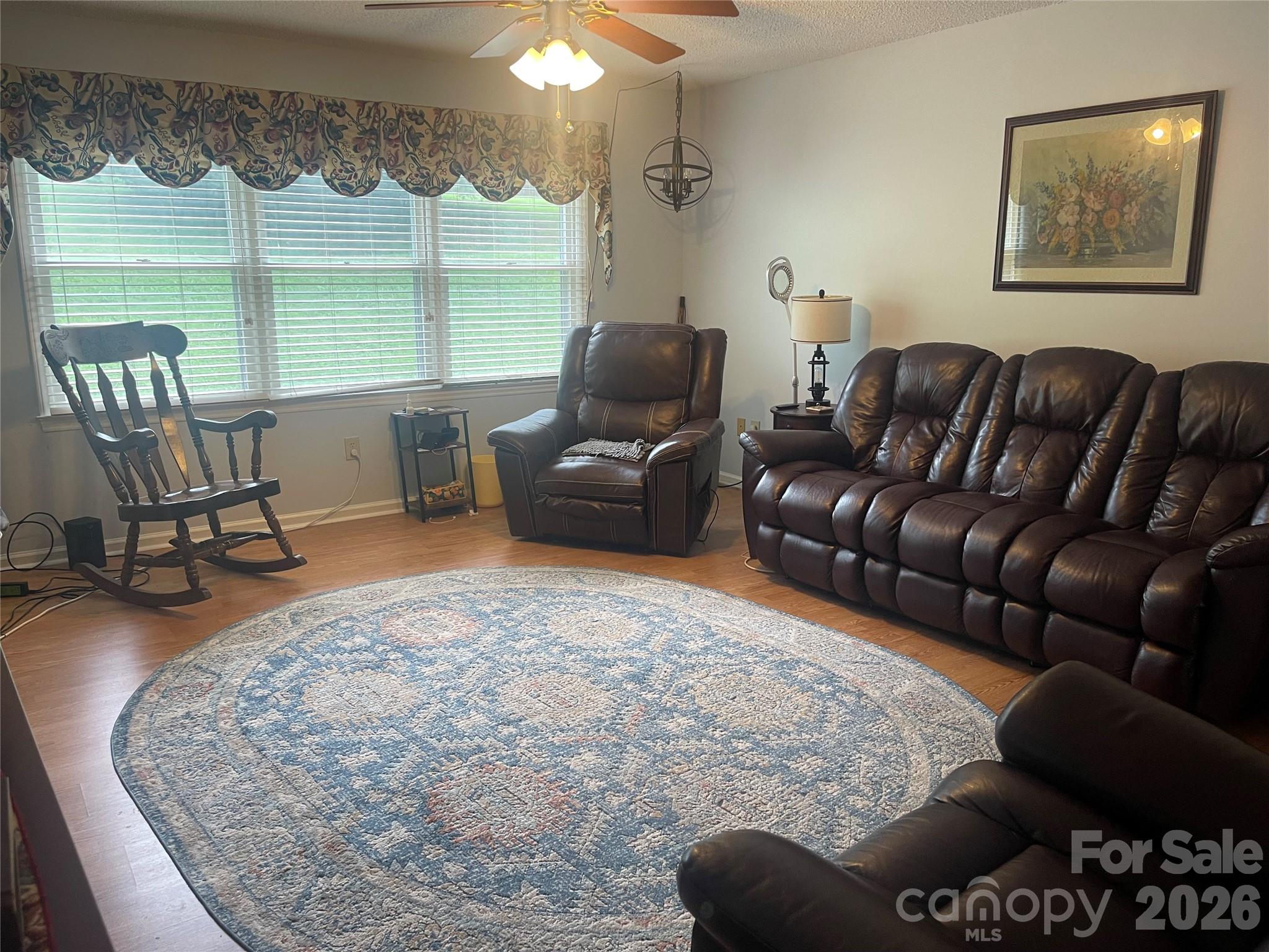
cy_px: 476
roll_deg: +0.0
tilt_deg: -13.2
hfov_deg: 69.4
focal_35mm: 25
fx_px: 916
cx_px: 634
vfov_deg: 54.9
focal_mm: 5.1
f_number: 1.6
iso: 100
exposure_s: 1/60
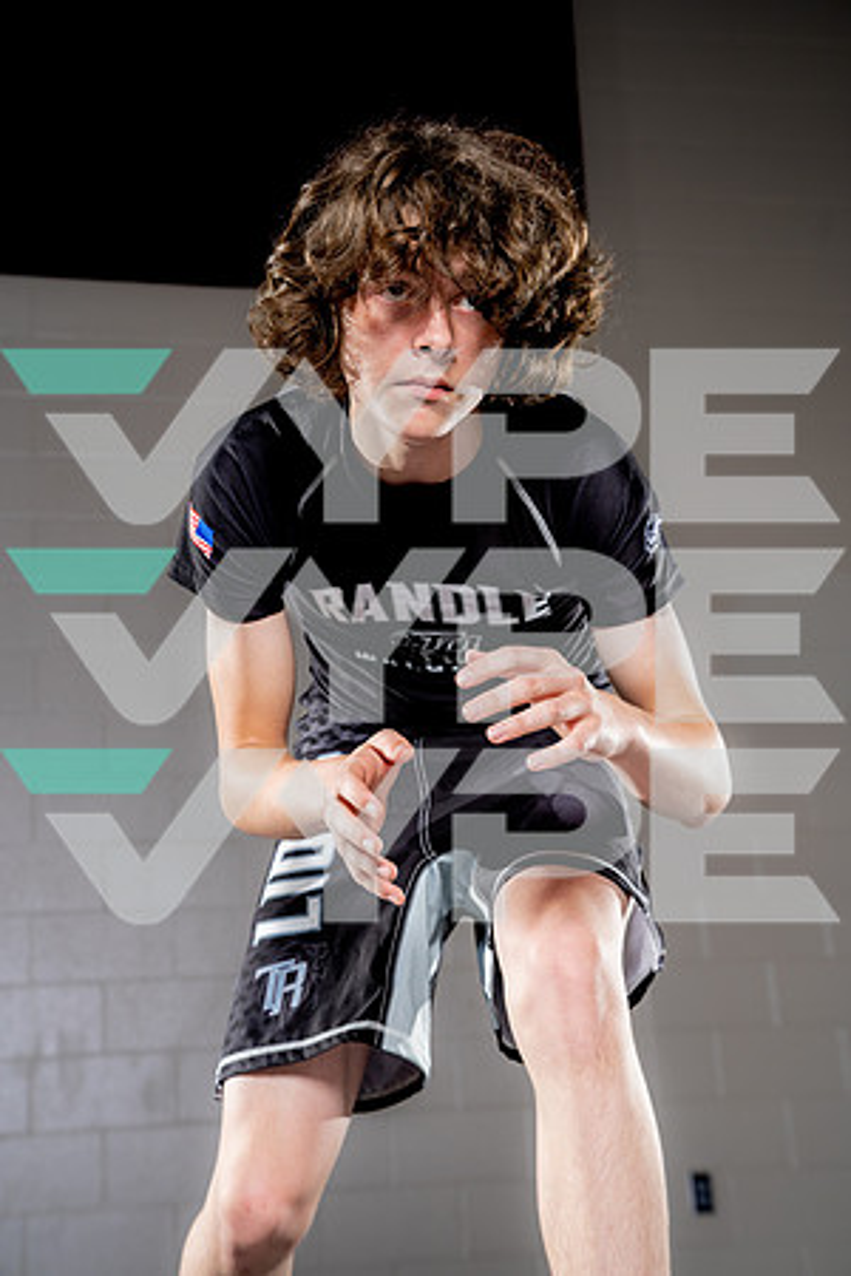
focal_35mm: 58
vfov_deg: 34.5
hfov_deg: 23.4
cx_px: 426
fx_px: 2056
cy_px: 638
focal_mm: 58
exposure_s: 1/250
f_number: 5.6
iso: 320
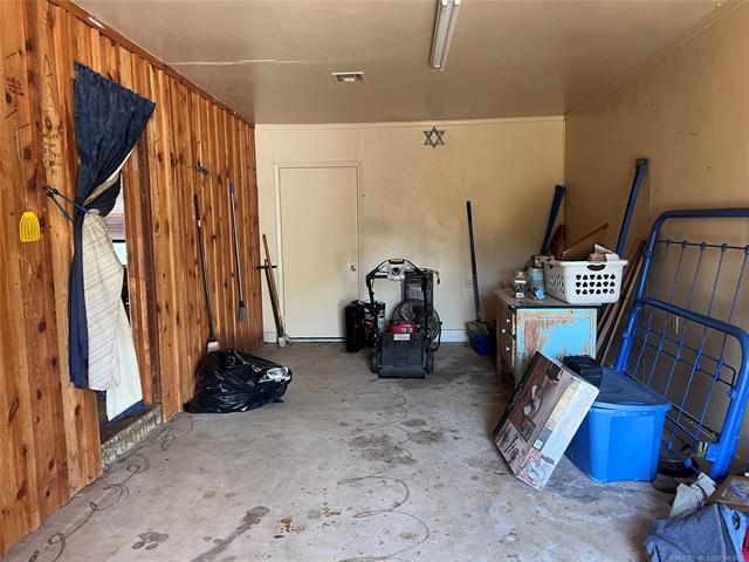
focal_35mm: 26
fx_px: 563
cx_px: 374
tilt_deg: -6.6
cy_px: 281
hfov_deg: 67.3
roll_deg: +0.6
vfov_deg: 53.1
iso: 160
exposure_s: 1/60
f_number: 1.5
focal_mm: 5.7
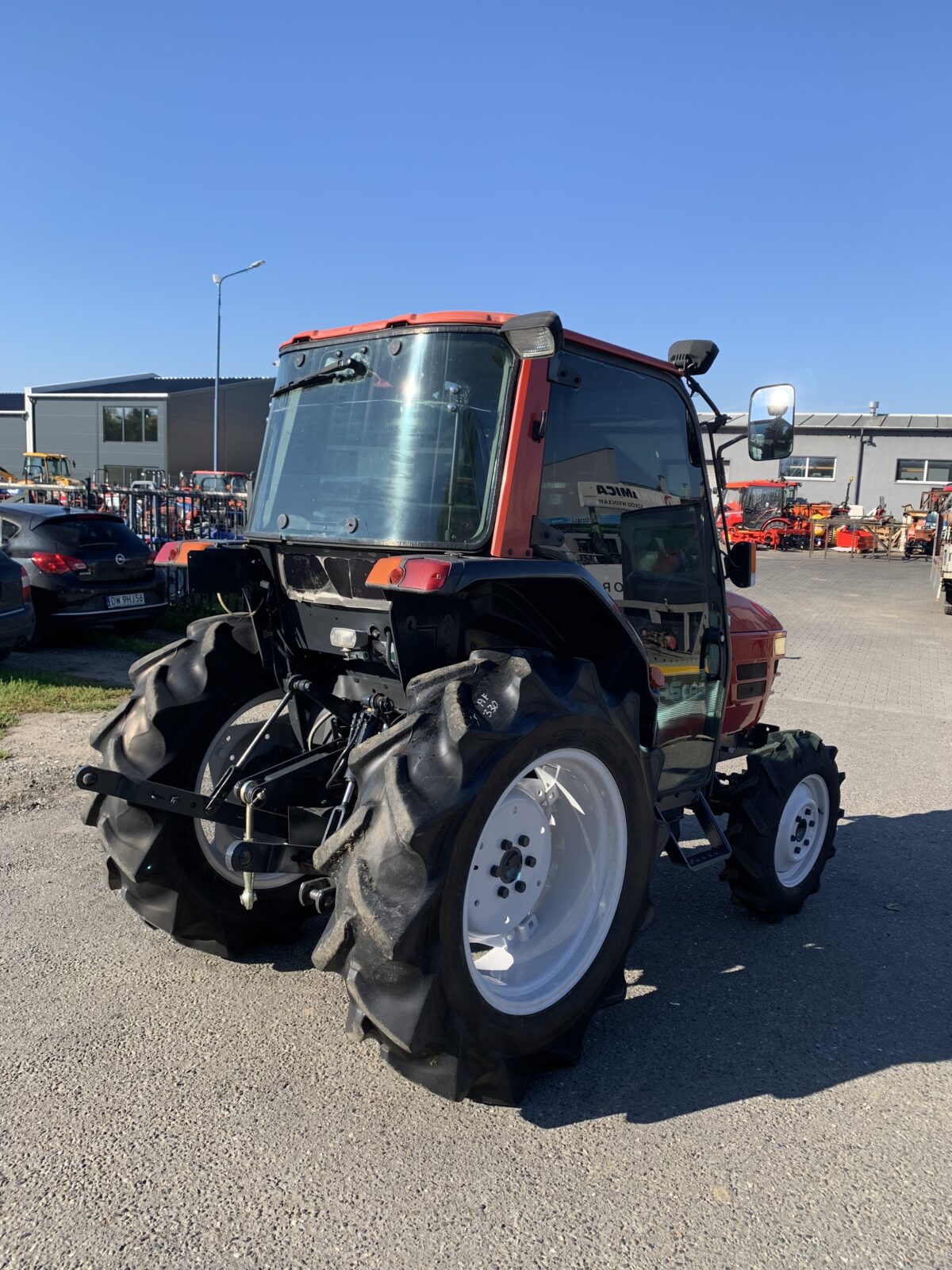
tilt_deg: -8.6
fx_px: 953
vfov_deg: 67.3
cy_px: 635
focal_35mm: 26
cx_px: 476
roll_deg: -1.0
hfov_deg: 53.1
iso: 25
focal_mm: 4.25
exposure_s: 1/1220
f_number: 1.8
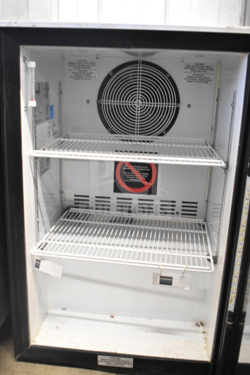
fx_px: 375
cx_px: 125
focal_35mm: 36
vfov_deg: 53.1
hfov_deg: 36.9
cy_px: 188
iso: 3200
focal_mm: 24
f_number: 3.8
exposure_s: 1/40
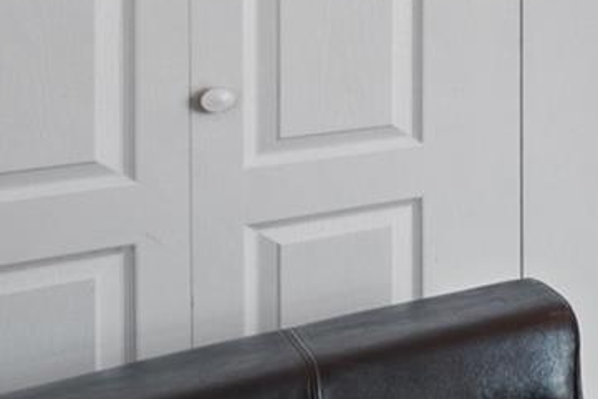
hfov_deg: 17.1
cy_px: -92
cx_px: 1312
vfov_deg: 20.4
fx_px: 1030
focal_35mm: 62
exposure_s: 1/20
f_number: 8
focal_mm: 14
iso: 200
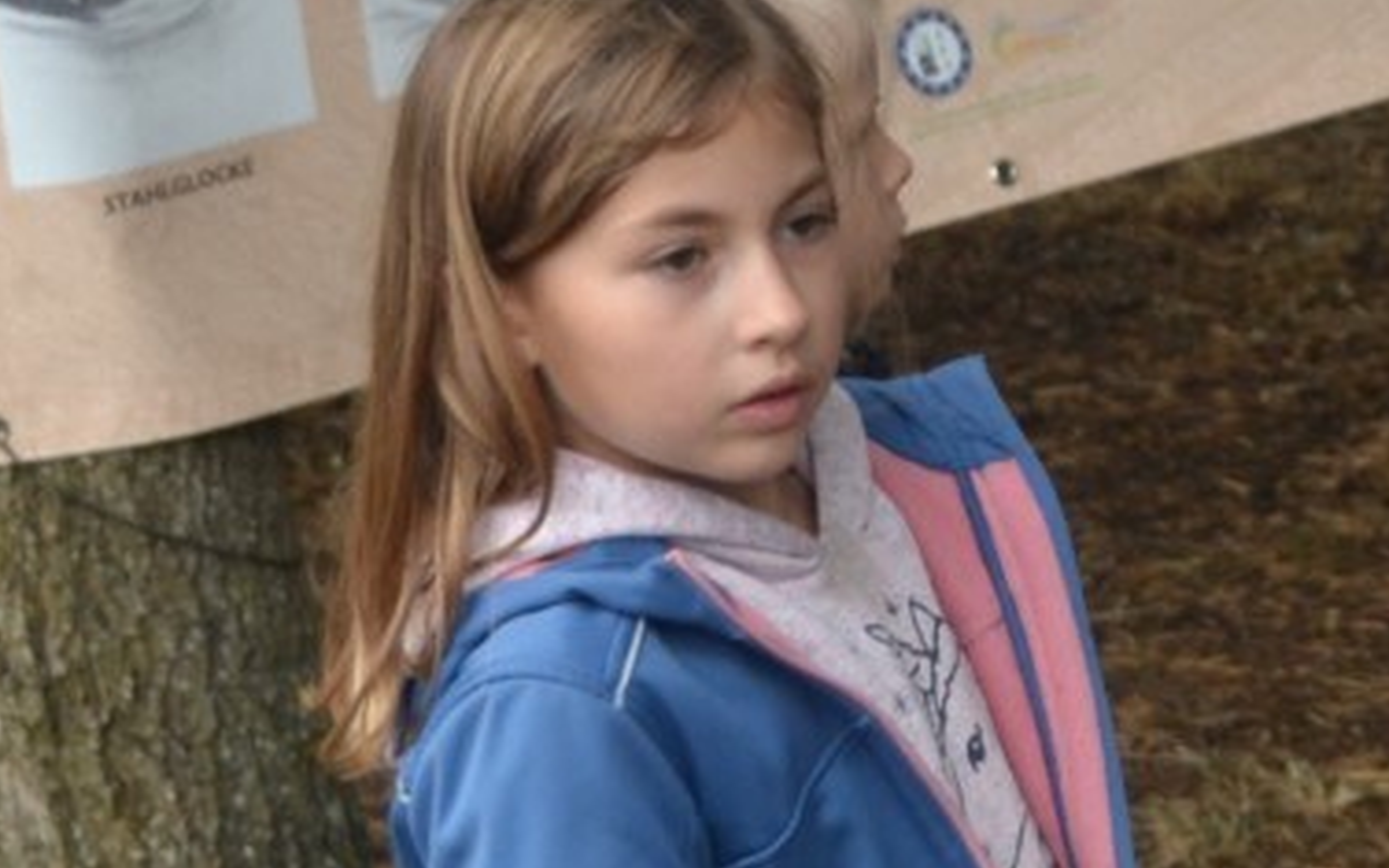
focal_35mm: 211
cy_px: 33
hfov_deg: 9.5
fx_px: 7987
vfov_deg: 6.2
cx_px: 2501
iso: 320
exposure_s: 1/125
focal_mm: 32
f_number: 5.6
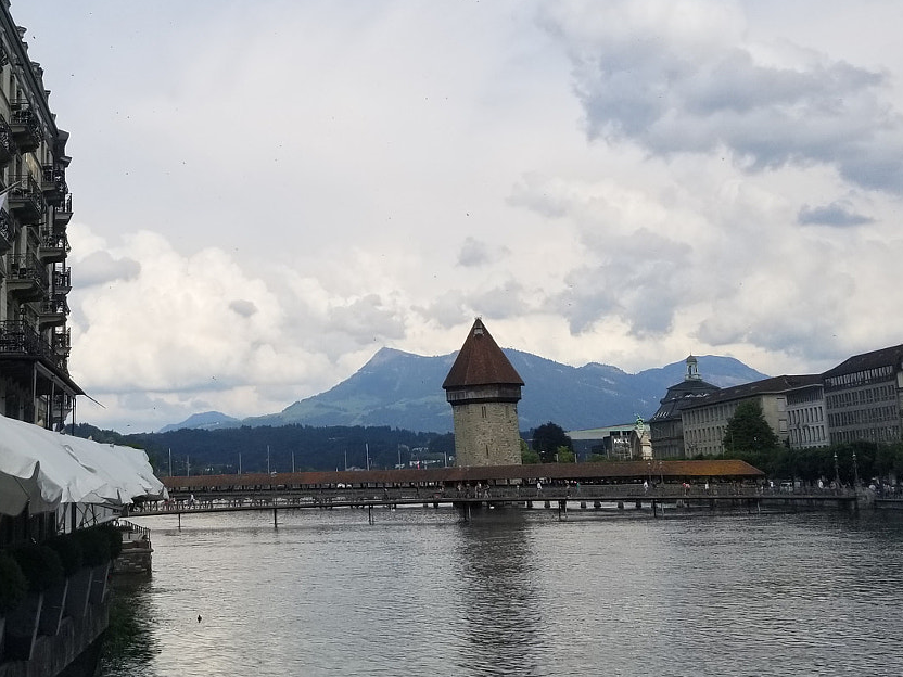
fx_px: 1304
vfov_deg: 29.0
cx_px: 231
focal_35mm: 50
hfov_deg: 37.3
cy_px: 263
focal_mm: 4.25
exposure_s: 1/3512
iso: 50
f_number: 1.7
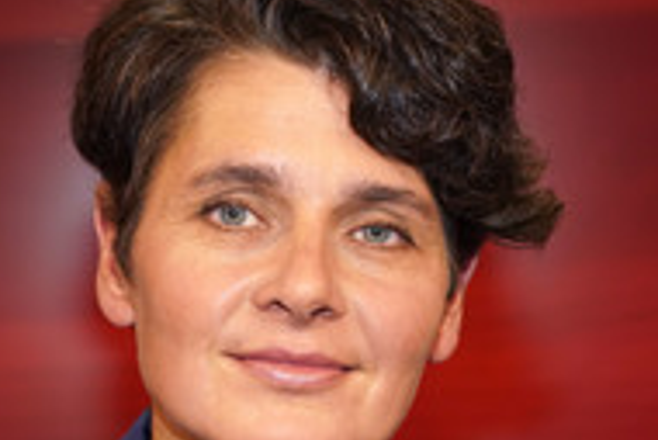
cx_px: 282
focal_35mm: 180
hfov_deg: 11.4
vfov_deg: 7.6
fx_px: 3292
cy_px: 381
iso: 1600
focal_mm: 76
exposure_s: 1/160
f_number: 4.5
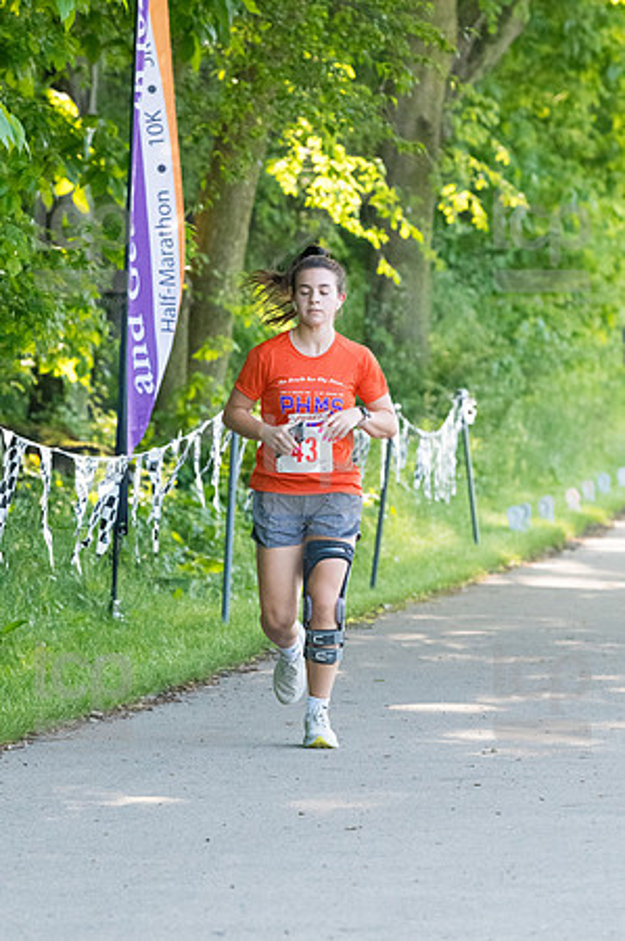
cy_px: 470
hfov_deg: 5.0
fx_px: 7230
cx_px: 312
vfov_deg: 7.4
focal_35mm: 277
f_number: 5.6
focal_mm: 185
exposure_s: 1/1600
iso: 4000
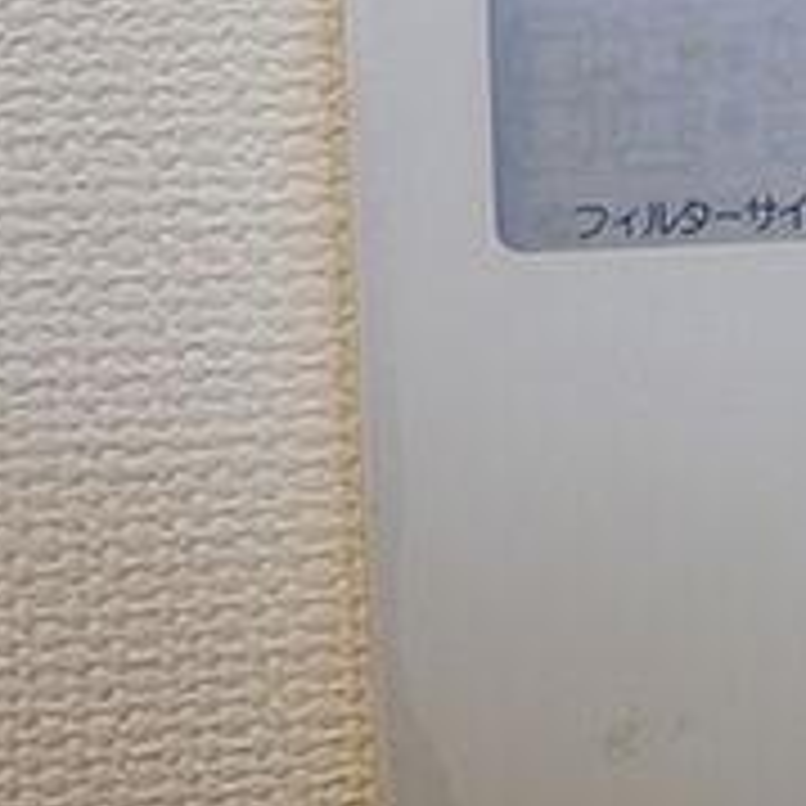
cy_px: 153
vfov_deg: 20.9
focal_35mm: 82
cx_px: 973
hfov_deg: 19.8
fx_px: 2160
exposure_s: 1/100
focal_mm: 10
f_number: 3.5
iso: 800
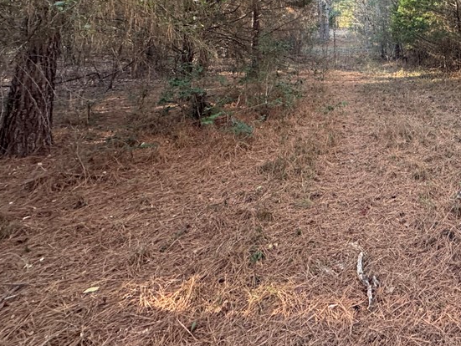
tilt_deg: +2.5
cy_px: 32
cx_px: 409
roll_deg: +1.3
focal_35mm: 26
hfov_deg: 58.3
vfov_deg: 47.5
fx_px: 346
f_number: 2.2
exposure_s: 1/99
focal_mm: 2.22
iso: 320
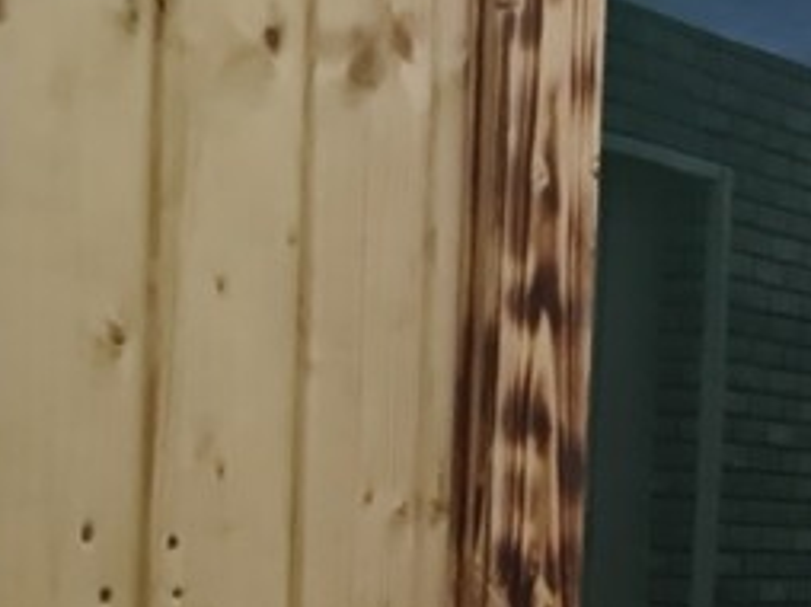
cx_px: 1143
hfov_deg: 16.7
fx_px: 2551
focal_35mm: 109
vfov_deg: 13.4
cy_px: 626
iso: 800
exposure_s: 1/50
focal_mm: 5.9
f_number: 2
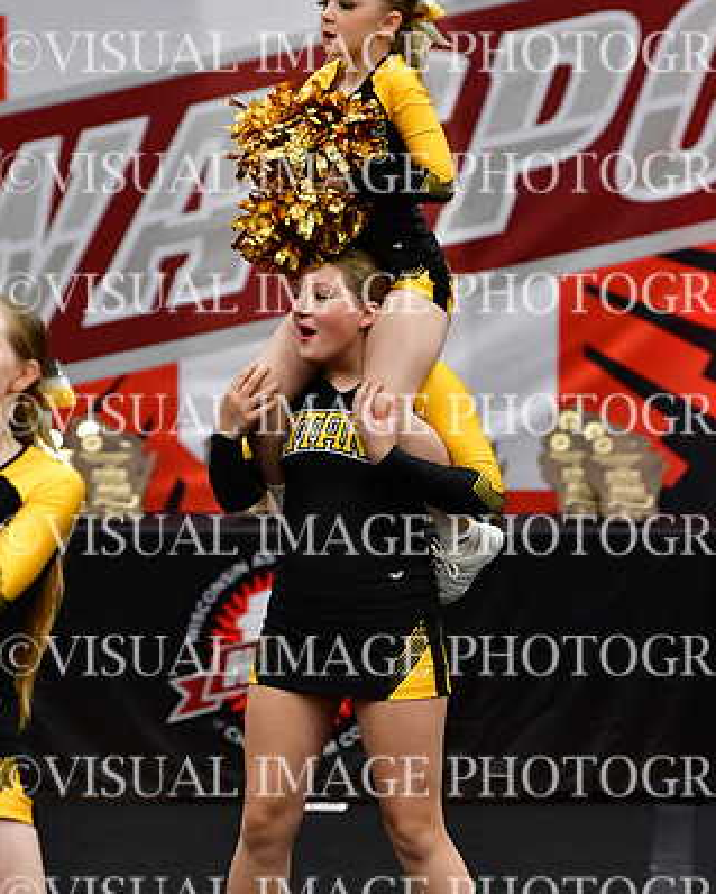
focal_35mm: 369
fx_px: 9763
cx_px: 432
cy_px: 595
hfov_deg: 4.2
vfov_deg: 5.2
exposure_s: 1/500
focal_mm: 180
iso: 4000
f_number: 3.5
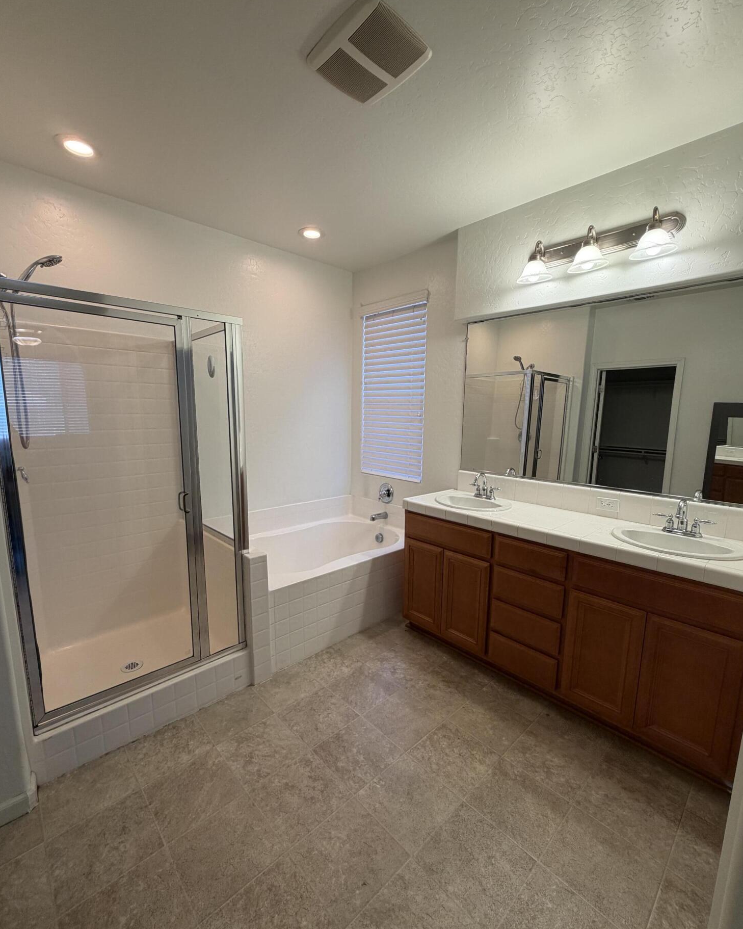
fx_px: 412
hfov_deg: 84.0
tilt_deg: -9.3
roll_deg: -0.6
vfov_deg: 96.8
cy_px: 479
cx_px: 371
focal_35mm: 15
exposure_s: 1/120
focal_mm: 2.22
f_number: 2.2
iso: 80
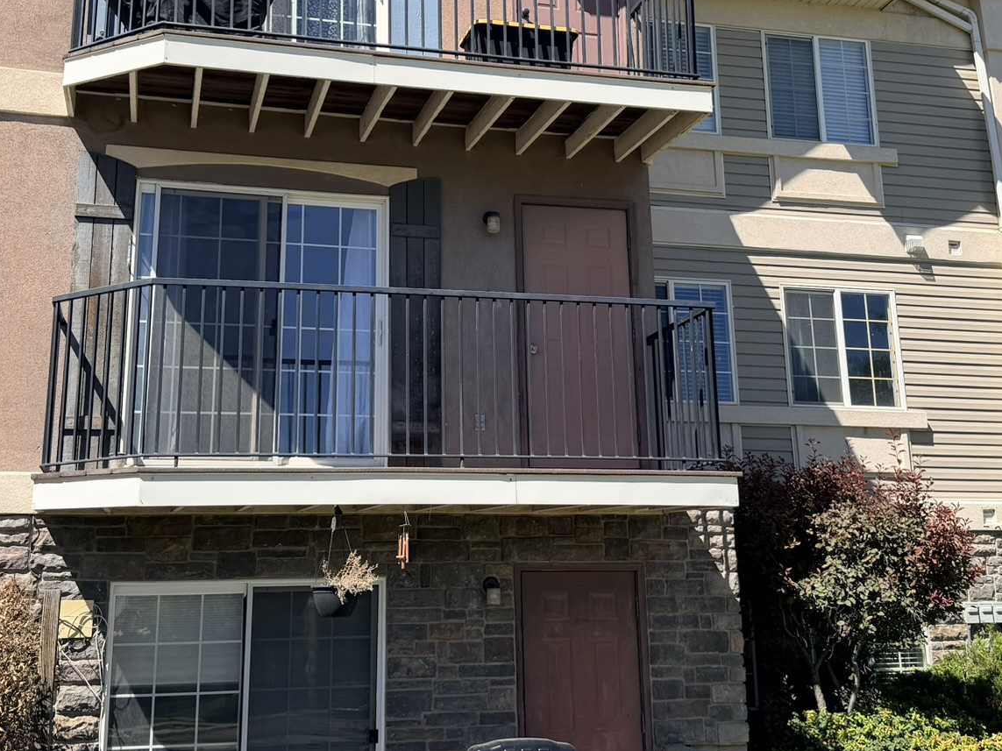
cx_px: 486
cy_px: 273
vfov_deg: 33.4
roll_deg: +1.0
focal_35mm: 43
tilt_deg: +16.6
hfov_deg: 43.8
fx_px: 1245
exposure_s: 1/3425
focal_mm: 6.76
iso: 80
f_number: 1.78
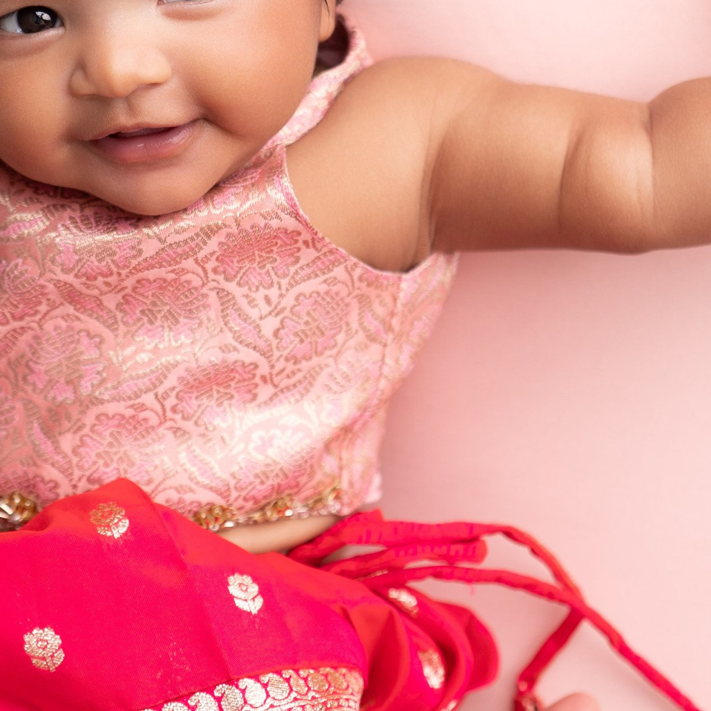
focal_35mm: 111
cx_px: 207
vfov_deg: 15.7
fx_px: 2579
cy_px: 348
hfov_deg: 15.6
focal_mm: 35
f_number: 2.2
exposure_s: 1/160
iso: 100
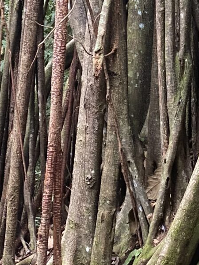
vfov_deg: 16.9
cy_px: -64
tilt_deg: +0.9
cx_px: 227
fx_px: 851
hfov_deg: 13.1
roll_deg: +1.3
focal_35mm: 111
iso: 200
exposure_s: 1/60
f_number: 1.8
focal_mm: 4.25
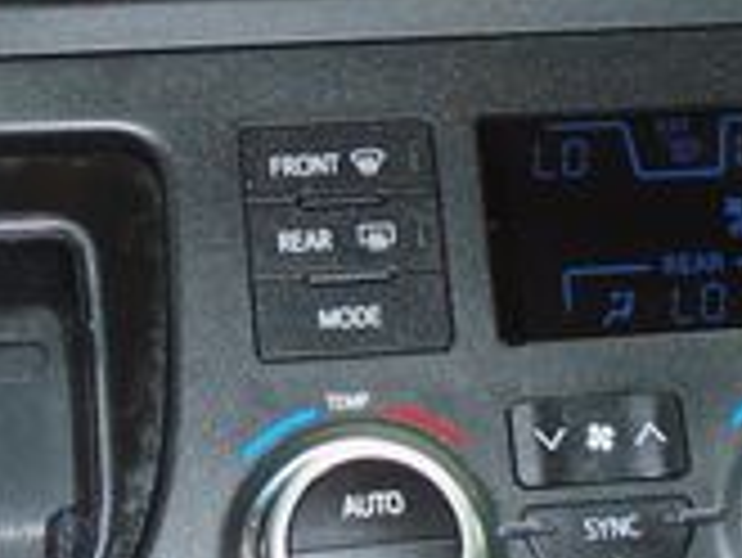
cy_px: 238
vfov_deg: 14.7
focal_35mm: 101
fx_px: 2167
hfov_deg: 19.4
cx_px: 346
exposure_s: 1/200
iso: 100
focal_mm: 4.6
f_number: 3.2
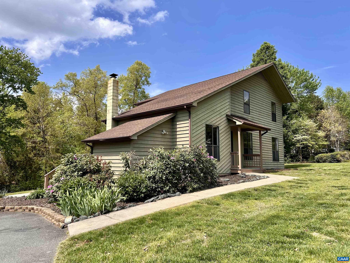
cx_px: 175
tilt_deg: +7.0
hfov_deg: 67.3
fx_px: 263
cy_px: 132
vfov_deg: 53.1
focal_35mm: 26
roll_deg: +0.6
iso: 50
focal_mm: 5.7
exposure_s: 1/2841
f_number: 1.5
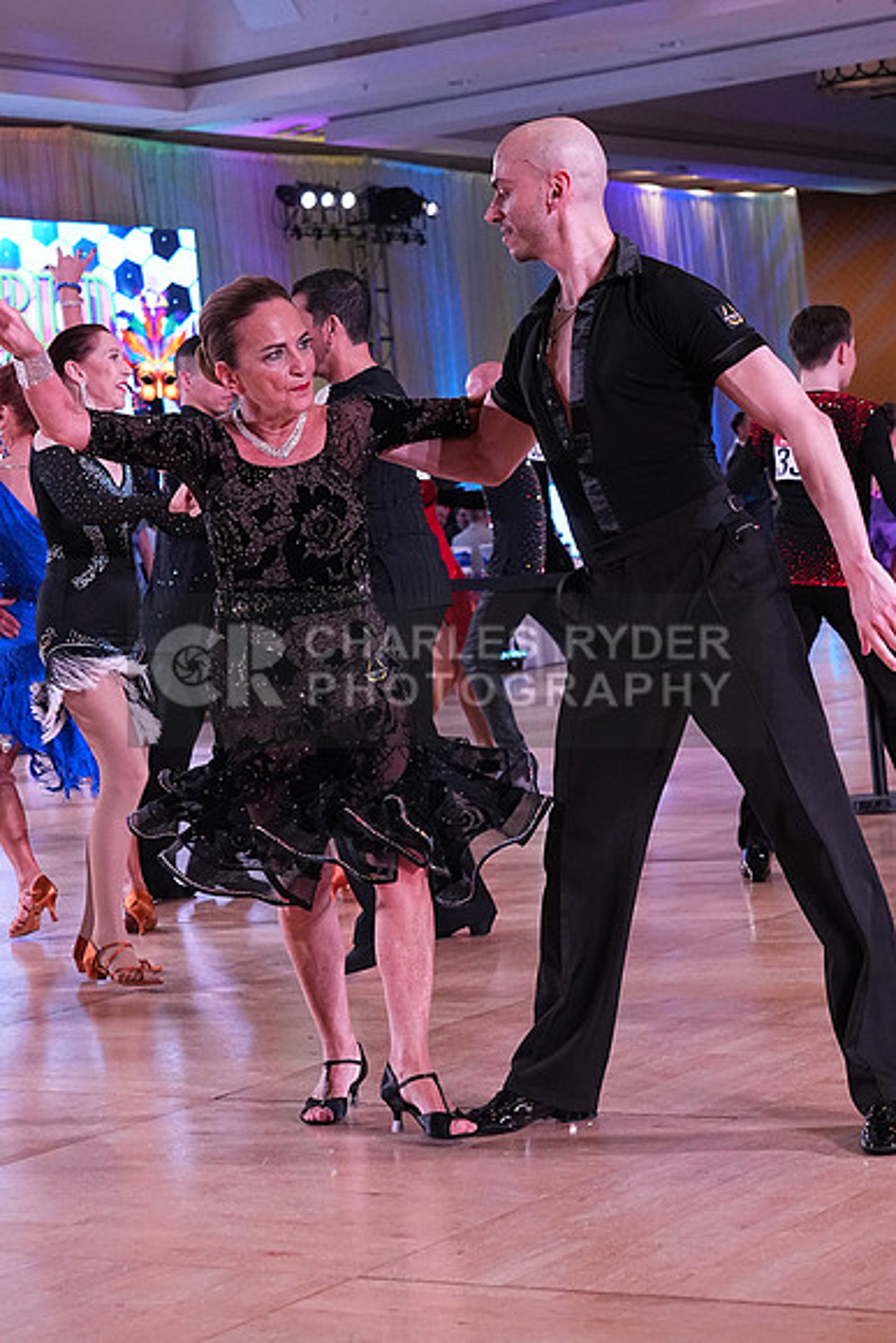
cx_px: 448
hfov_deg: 17.3
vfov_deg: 25.7
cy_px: 672
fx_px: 2947
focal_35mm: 79
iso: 3200
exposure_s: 1/400
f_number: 5.6
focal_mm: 53
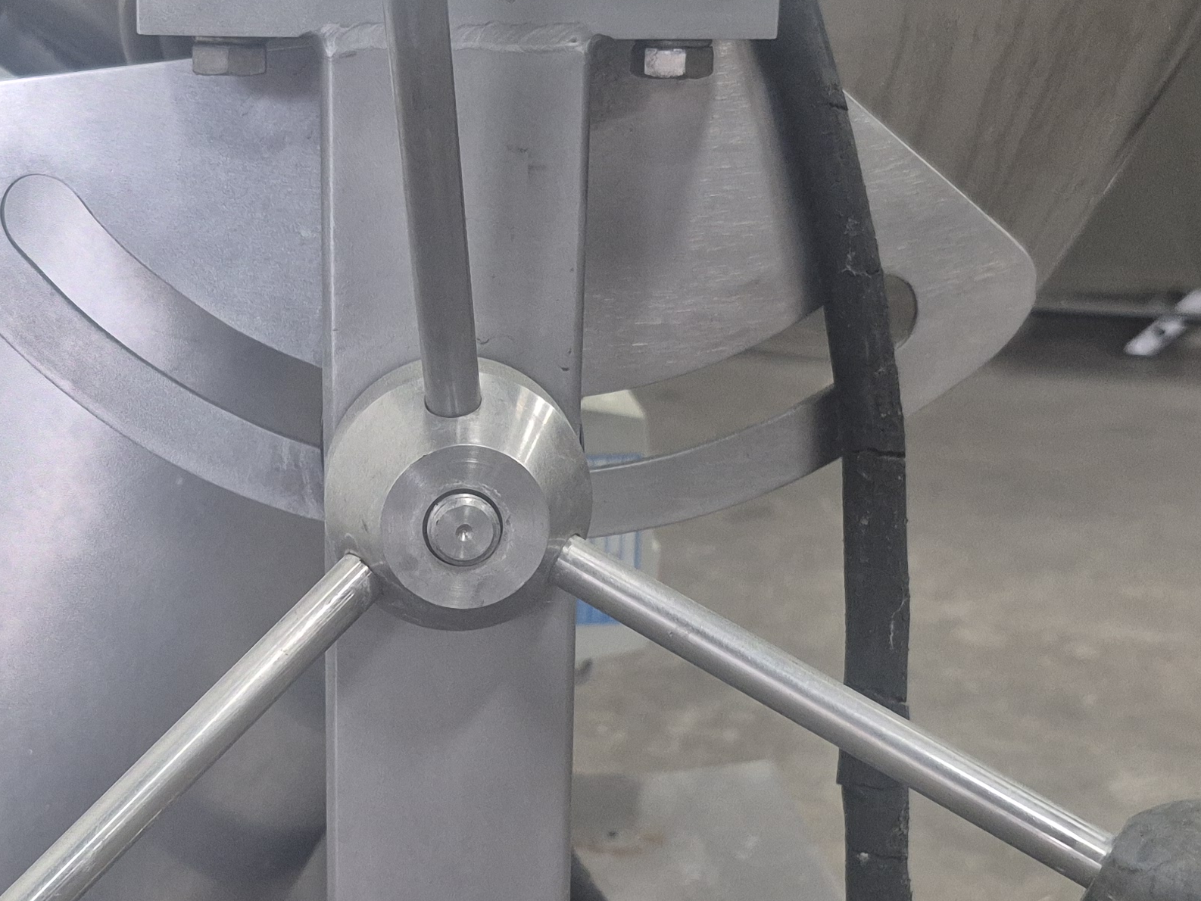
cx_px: 383
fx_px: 2013
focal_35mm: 58
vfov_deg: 25.2
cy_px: 533
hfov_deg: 32.9
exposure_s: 1/120
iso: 400
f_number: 1.8
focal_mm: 5.4
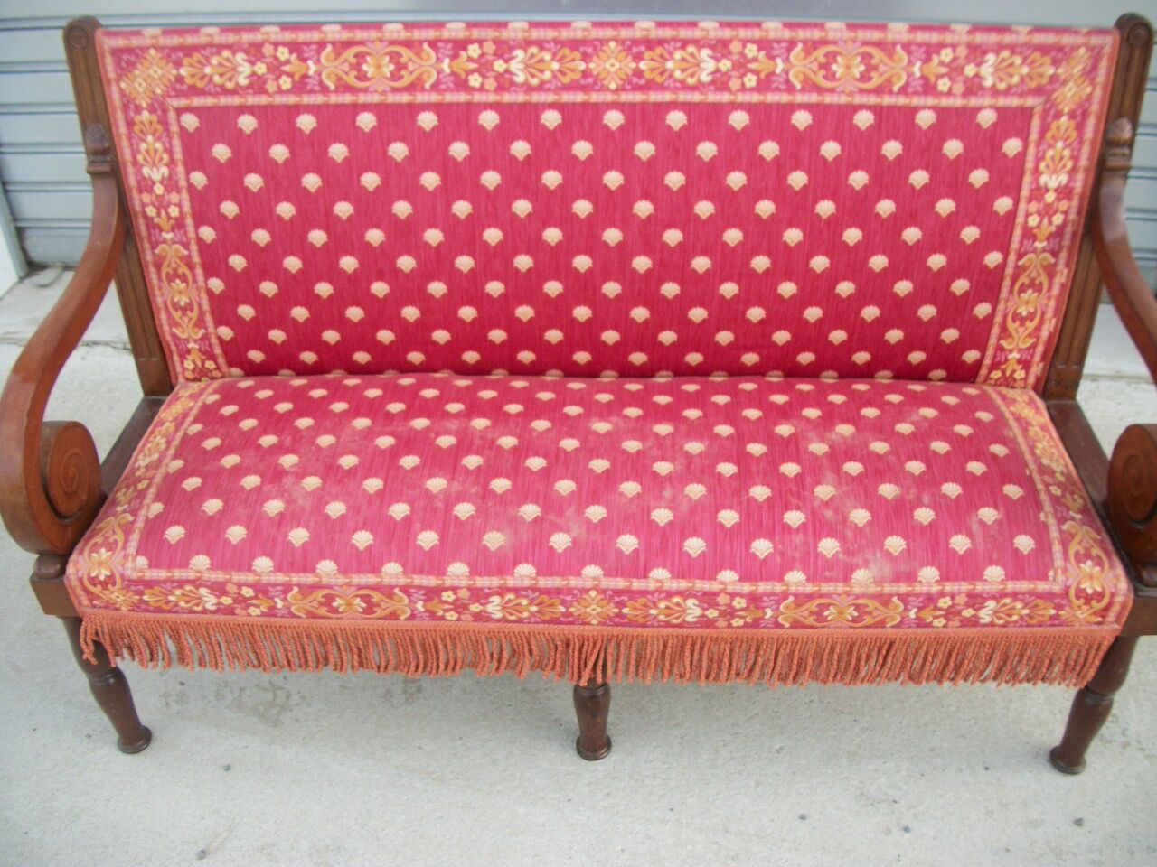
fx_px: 1070
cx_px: 578
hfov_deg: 56.8
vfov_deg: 44.2
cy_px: 434
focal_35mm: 32
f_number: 2.9
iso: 80
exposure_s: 1/320
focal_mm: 5.7
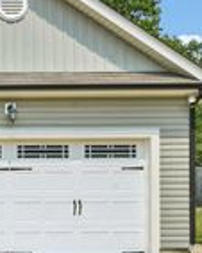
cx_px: -166
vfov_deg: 23.7
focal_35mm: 80
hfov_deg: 16.1
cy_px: 82
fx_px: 597
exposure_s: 1/640
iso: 200
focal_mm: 24
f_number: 9
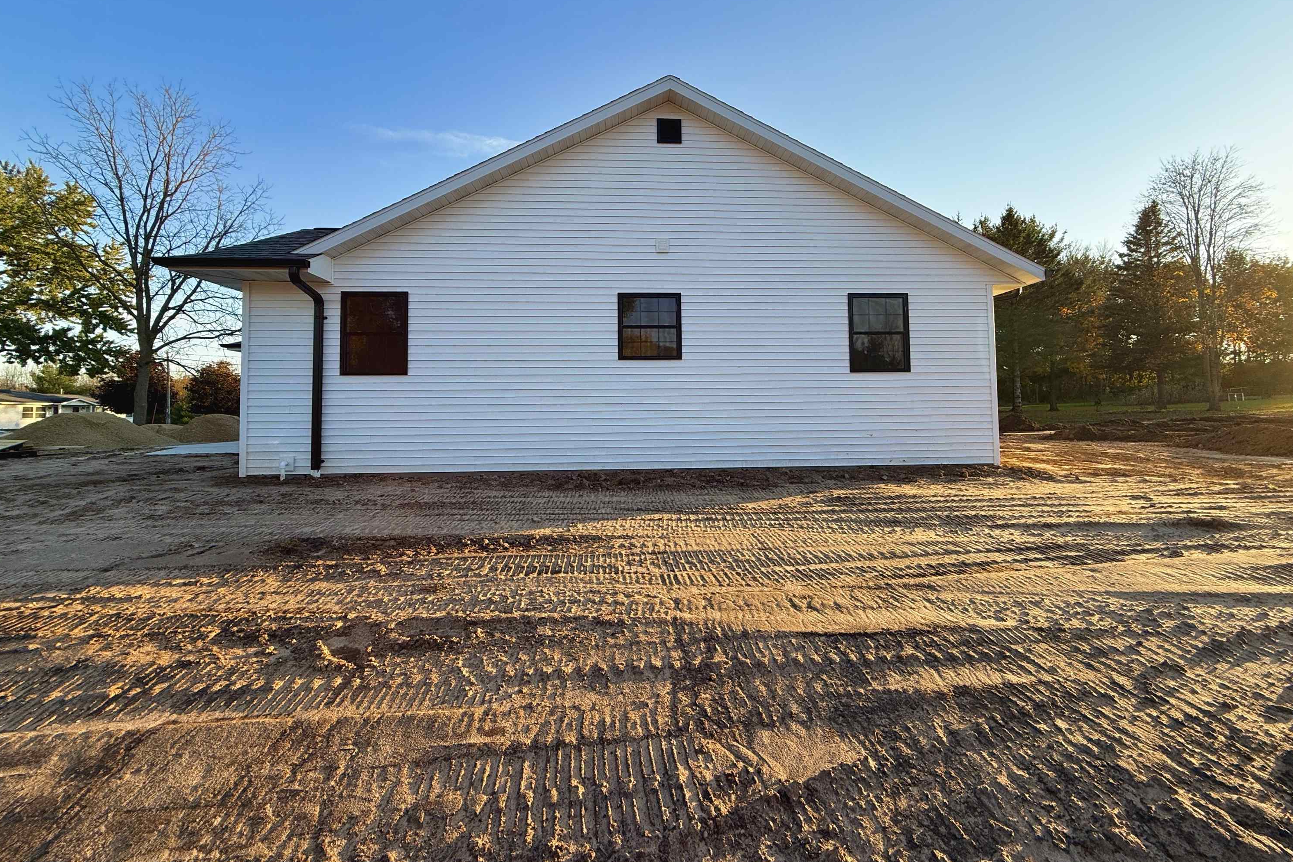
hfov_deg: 100.4
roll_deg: +0.8
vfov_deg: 77.1
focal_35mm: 15
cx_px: 654
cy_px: 389
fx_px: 539
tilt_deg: +3.1
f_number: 2.2
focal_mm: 2.22
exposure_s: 1/381
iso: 50
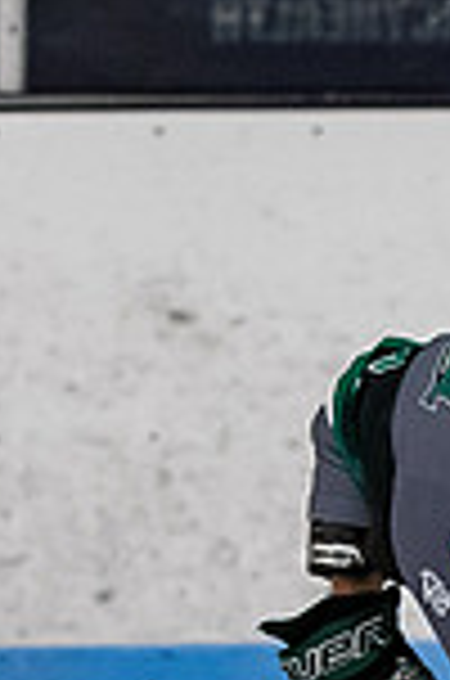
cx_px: 706
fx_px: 17102
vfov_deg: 2.3
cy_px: 810
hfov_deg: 1.5
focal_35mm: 908
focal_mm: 102
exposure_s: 1/800
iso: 1800
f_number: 3.5
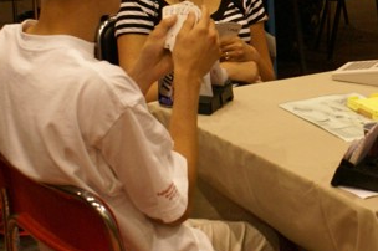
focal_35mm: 121
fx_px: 1271
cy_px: 42
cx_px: 376
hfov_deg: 16.6
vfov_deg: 11.2
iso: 800
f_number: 5.6
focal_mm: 35
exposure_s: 1/80
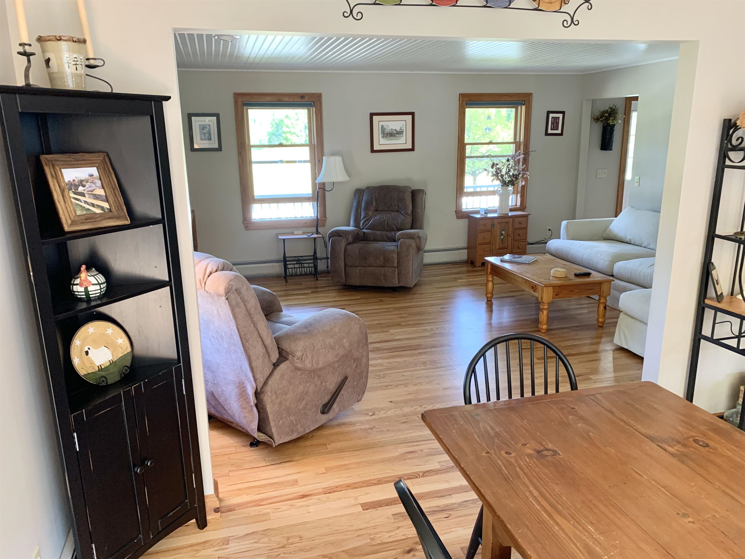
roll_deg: +1.1
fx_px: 560
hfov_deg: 67.3
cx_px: 372
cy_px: 280
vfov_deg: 53.1
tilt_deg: -13.9
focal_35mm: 26
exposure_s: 1/60
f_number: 1.8
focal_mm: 4.25
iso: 200
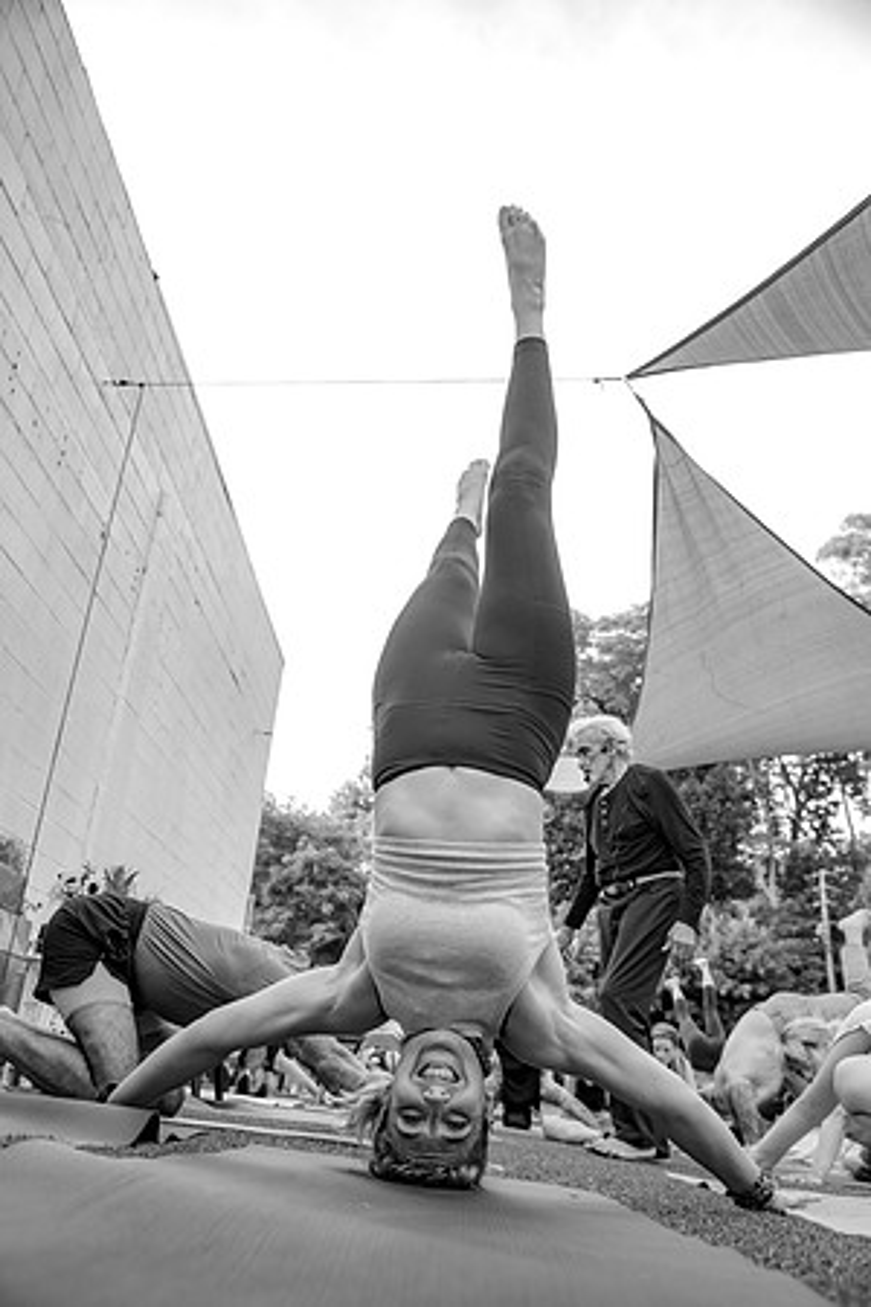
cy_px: 654
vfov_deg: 61.9
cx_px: 436
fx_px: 1089
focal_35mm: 30
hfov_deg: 43.6
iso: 800
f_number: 5
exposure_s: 1/250
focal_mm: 30
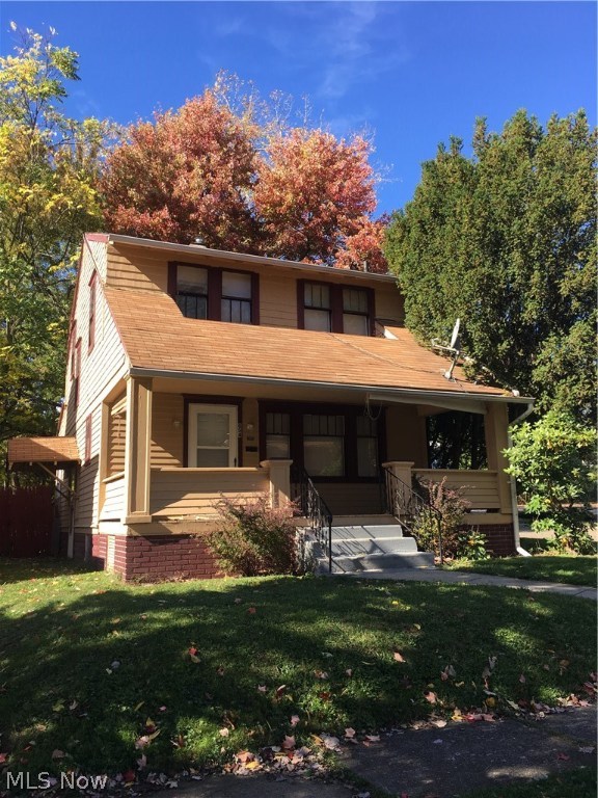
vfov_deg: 61.7
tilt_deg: +10.0
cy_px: 399
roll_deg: +1.7
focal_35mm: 29
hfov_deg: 48.2
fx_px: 668
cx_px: 299
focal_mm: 4.15
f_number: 2.2
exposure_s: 1/490
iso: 25
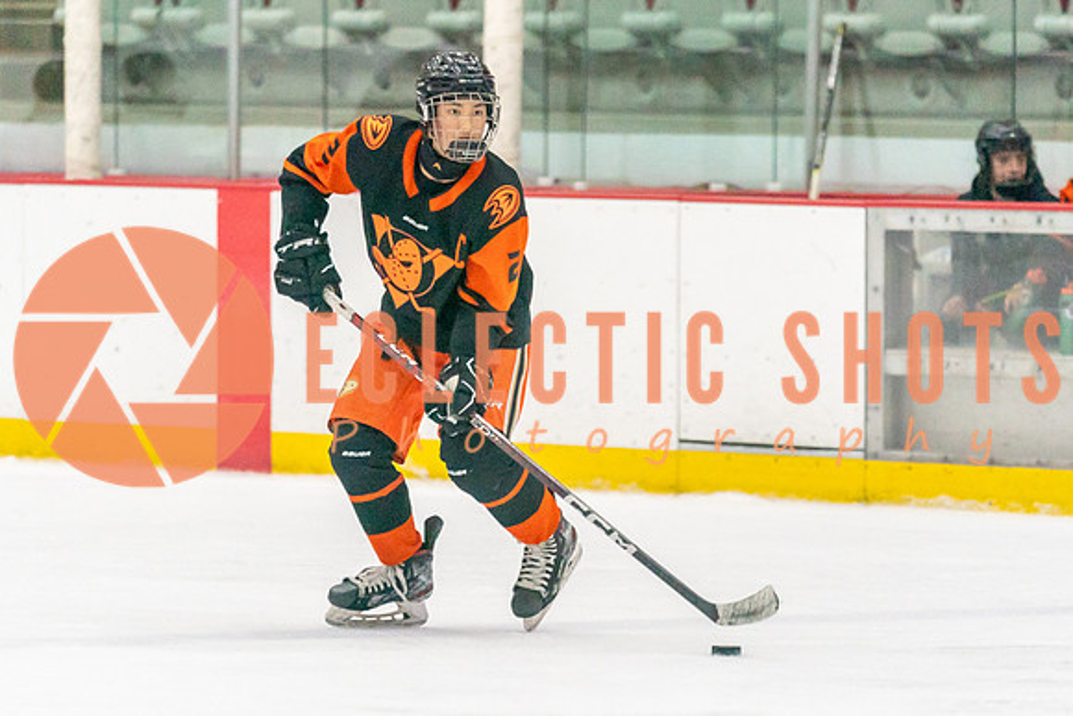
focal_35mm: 350
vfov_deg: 3.9
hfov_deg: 5.9
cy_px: 499
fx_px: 10420
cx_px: 531
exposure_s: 1/1250
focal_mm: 200
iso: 3200
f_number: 2.8
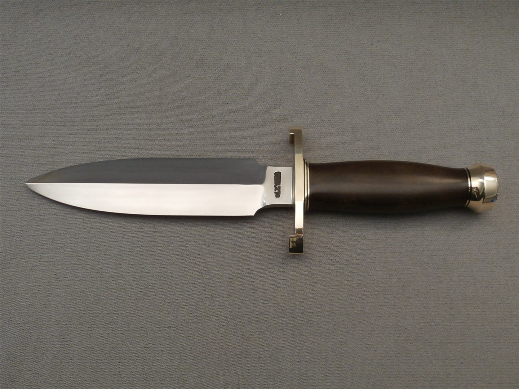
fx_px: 510
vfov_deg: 41.8
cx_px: 260
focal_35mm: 34
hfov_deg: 54.0
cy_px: 194
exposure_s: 1/30
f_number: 3.4
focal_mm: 6
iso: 400
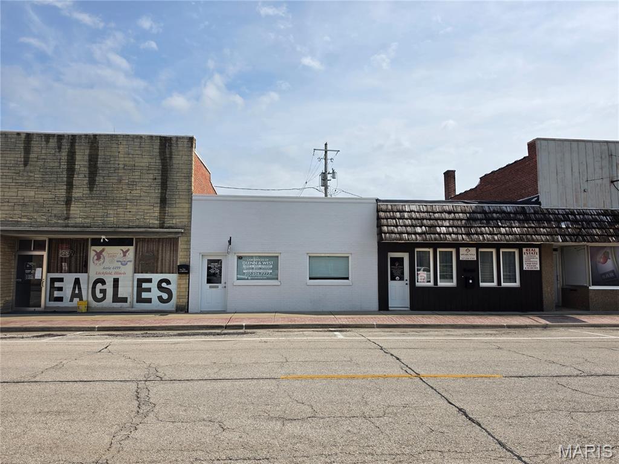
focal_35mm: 23
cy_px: 232
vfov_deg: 58.9
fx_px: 411
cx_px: 310
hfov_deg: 73.9
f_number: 1.4
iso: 40
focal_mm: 6.5
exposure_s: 1/7939
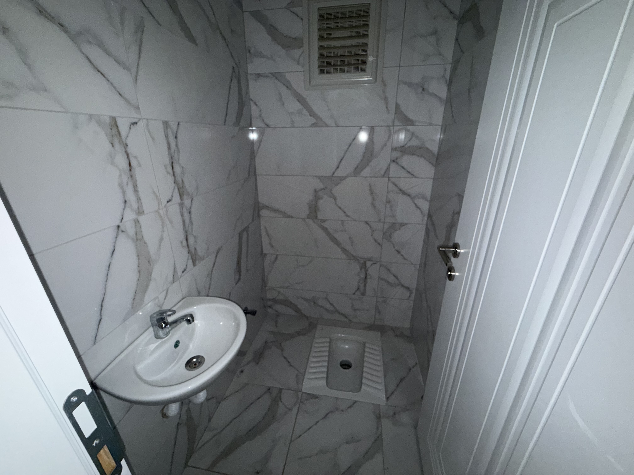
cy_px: 238
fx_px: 256
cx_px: 317
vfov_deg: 85.7
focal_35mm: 14
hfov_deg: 102.1
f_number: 2.2
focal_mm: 2.22
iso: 160
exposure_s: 1/51
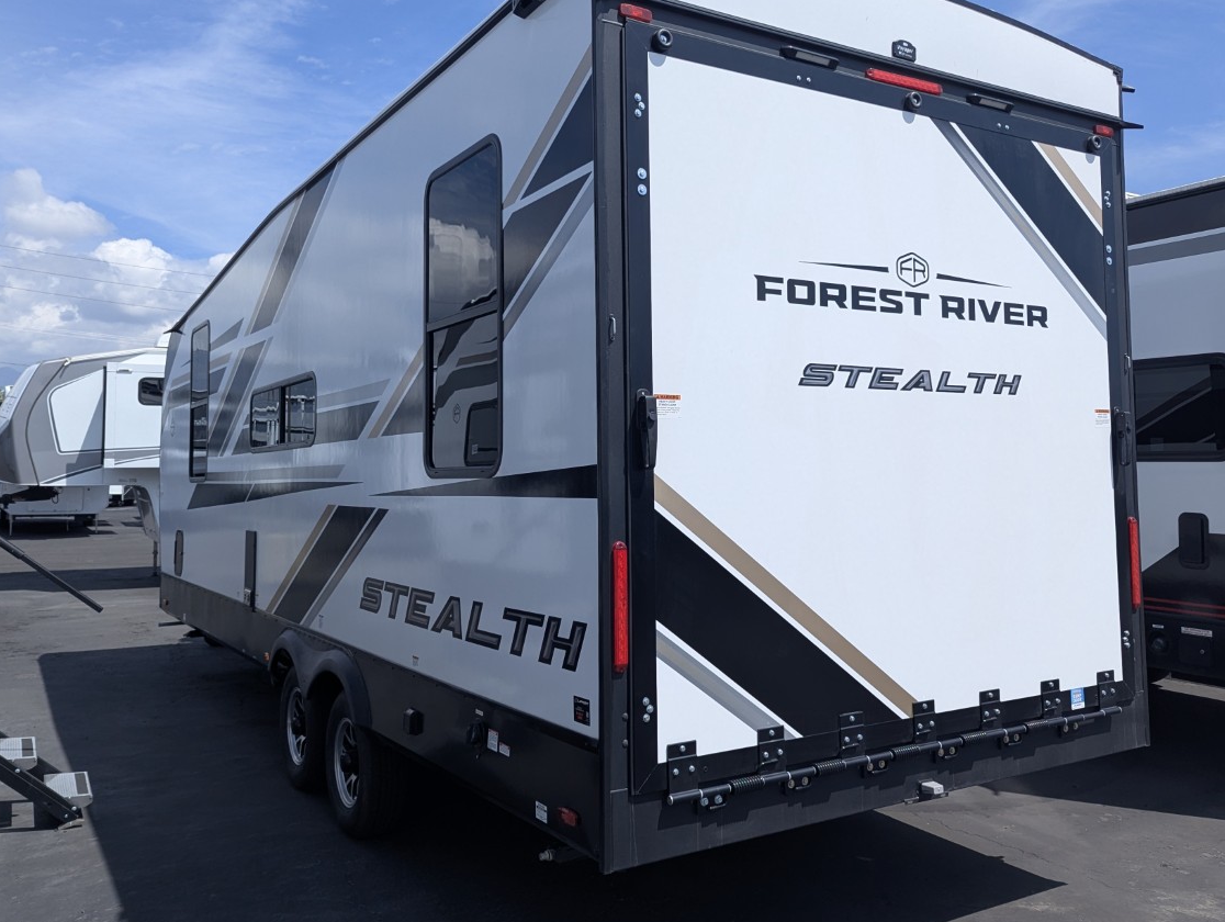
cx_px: 639
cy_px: 400
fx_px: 1063
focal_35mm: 30
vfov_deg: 46.8
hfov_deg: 59.9
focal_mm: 6.81
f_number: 1.85
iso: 56
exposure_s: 1/2833
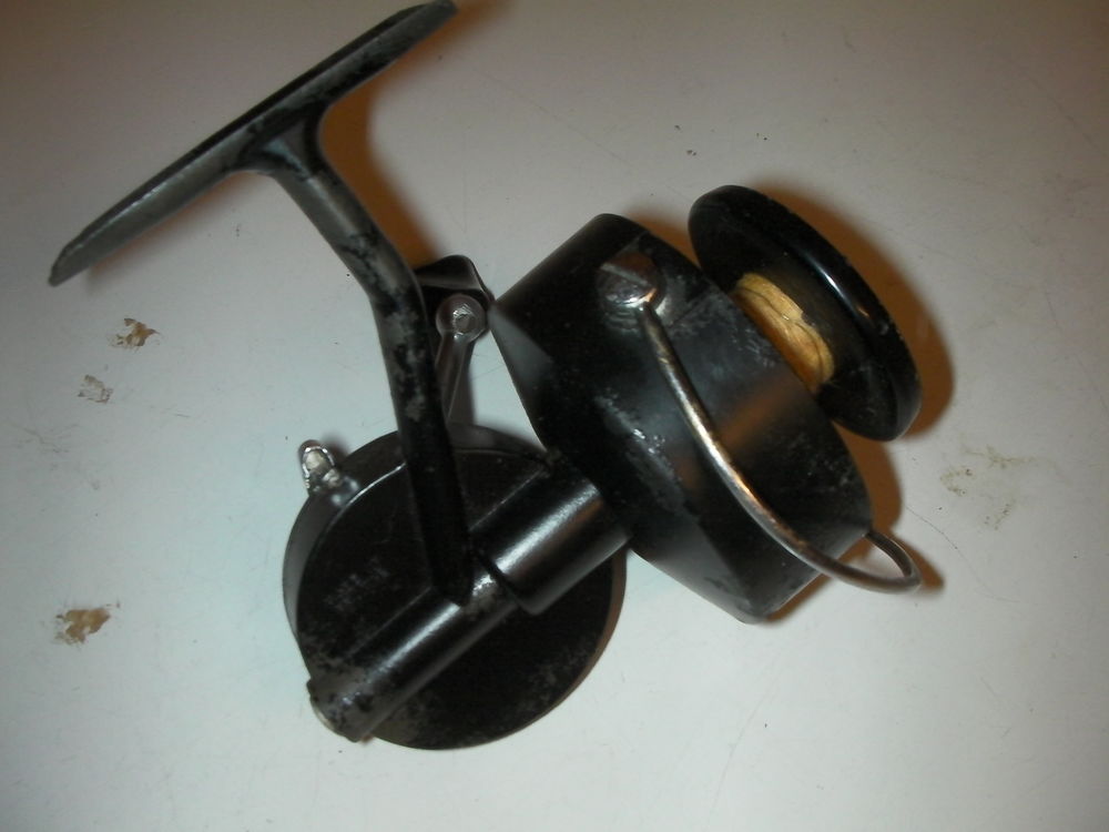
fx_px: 1217
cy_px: 416
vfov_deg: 37.7
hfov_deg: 49.0
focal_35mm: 38
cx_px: 554
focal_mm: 6.3
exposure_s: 1/30
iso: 200
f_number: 5.6
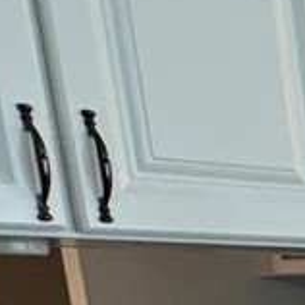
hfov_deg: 9.8
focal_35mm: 125
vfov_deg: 12.2
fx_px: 1246
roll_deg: +0.8
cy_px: 635
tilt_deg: -15.3
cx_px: 971
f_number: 2.2
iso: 250
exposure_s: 1/120
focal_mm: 2.22
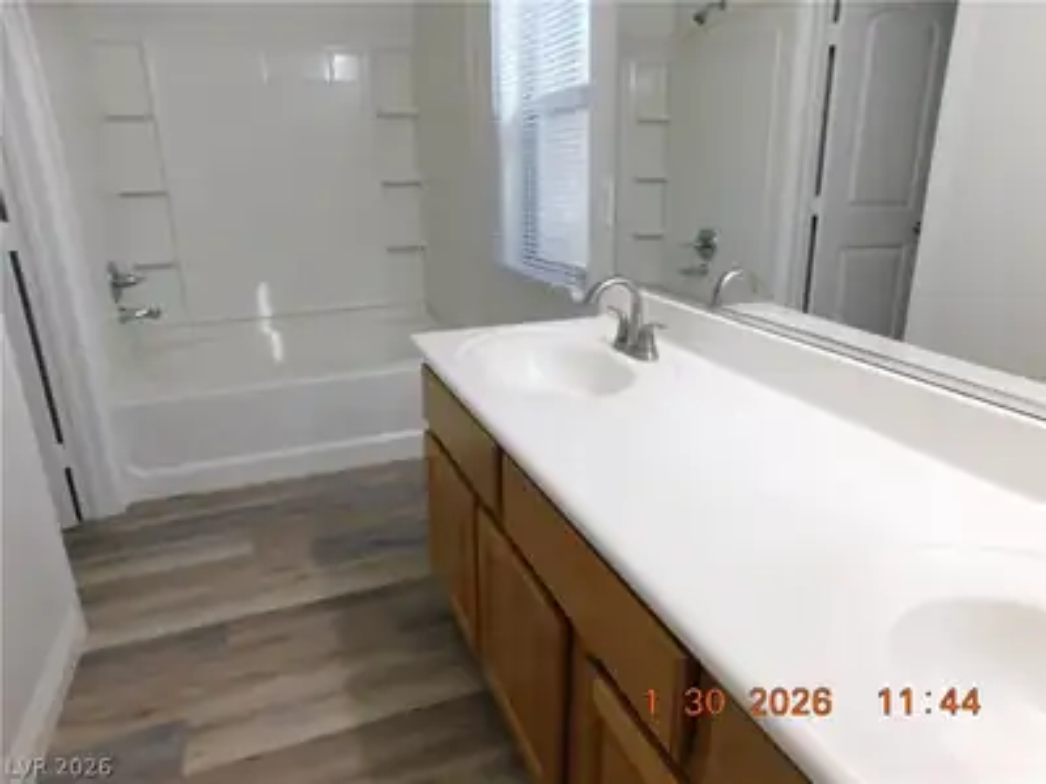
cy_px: 392
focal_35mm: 23
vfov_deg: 58.9
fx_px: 695
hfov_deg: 73.9
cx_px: 523
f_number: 3
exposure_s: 1/30
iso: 200
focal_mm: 4
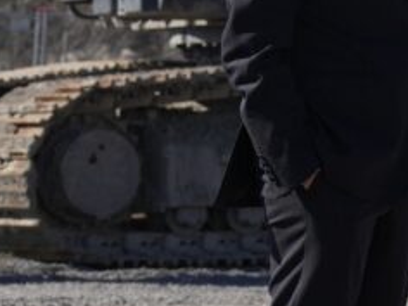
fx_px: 2734
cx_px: 360
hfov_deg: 8.5
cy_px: -64
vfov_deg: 6.4
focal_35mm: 232
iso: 320
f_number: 7.1
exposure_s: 1/1000
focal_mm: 74
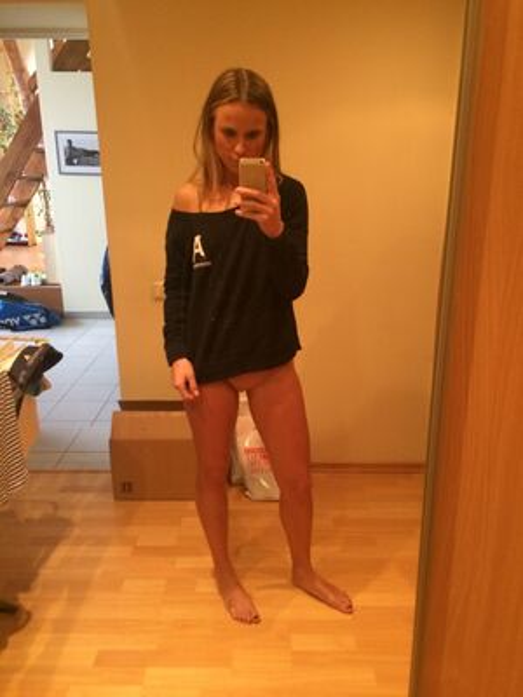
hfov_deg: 48.2
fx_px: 584
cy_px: 348
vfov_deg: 61.7
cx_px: 262
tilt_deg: -17.2
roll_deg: +0.5
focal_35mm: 29
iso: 320
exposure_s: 1/30
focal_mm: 4.15
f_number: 2.2
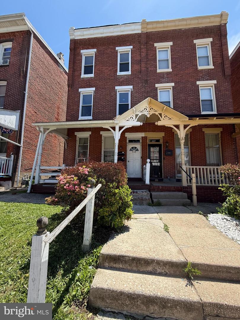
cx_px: 120
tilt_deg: +6.8
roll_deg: -1.5
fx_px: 129
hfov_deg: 85.7
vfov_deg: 102.1
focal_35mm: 14
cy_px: 160
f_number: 2.2
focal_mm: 2.22
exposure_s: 1/709
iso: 64
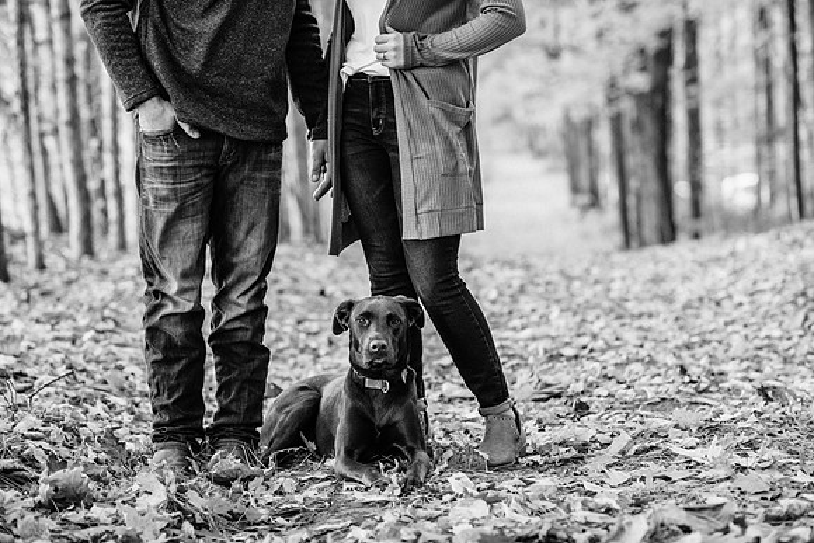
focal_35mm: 85
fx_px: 1922
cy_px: 272
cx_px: 407
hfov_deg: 23.9
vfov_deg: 16.1
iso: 800
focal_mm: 85
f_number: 2.8
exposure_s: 1/200
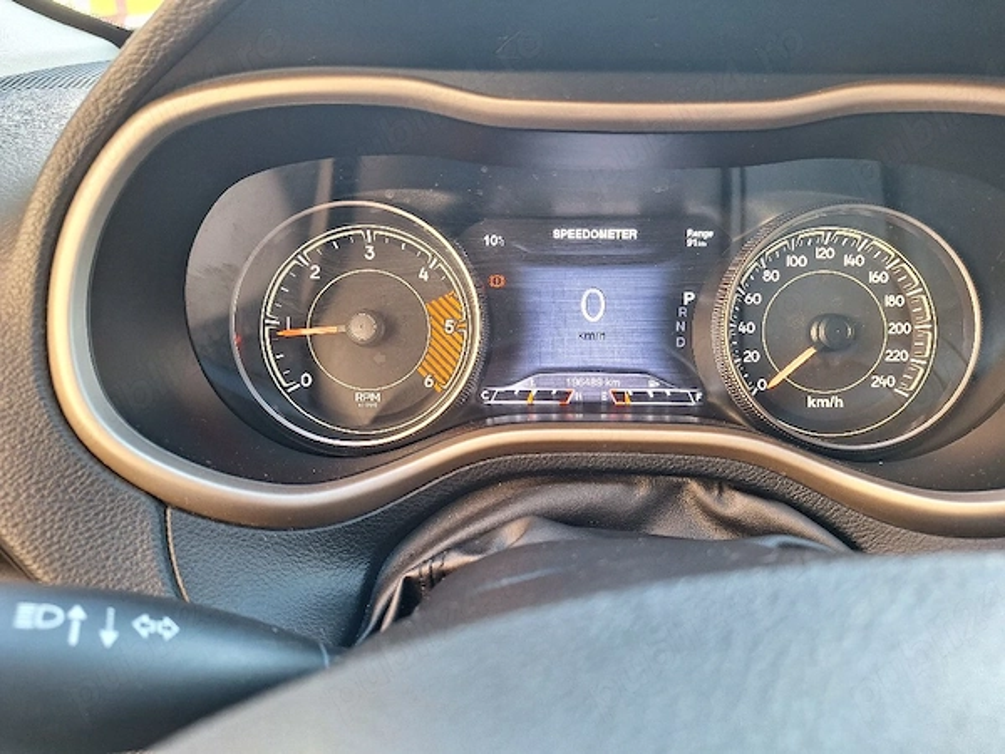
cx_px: 502
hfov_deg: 73.9
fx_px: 668
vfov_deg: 58.9
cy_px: 377
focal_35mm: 23
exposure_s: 1/50
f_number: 1.8
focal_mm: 5.54
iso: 64
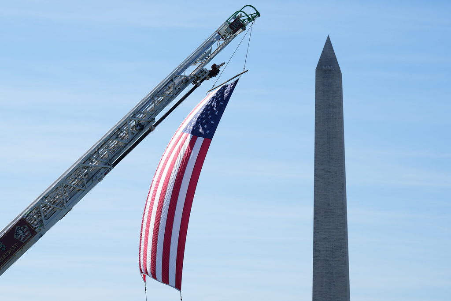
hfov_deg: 18.1
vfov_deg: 12.1
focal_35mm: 113
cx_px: 226
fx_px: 1415
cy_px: 150
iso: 200
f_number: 6.3
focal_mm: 113
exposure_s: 1/1000
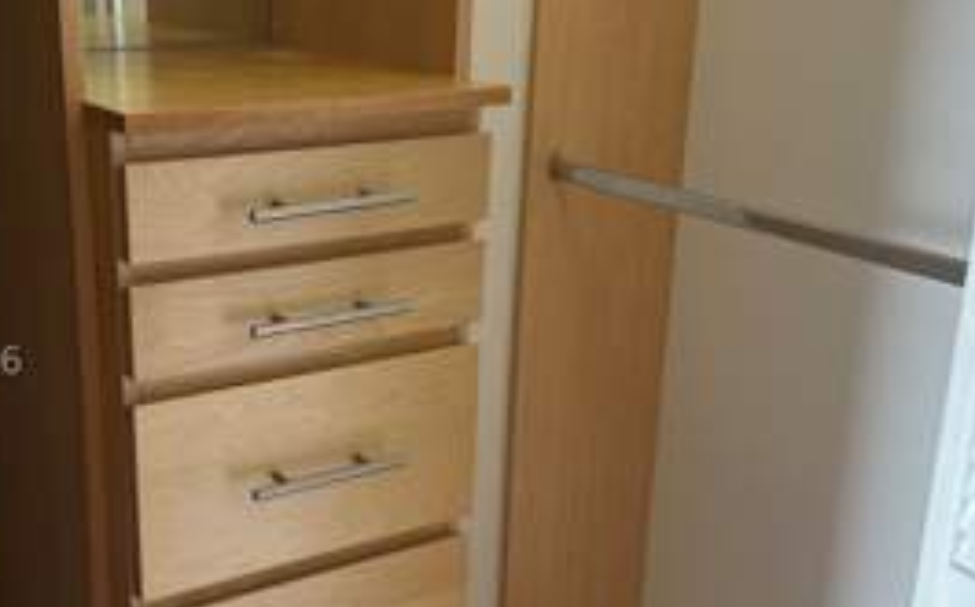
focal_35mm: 50
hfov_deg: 40.0
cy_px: 361
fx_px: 1327
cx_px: 361
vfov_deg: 25.7
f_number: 1.6
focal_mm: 5.96
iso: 160
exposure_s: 1/60
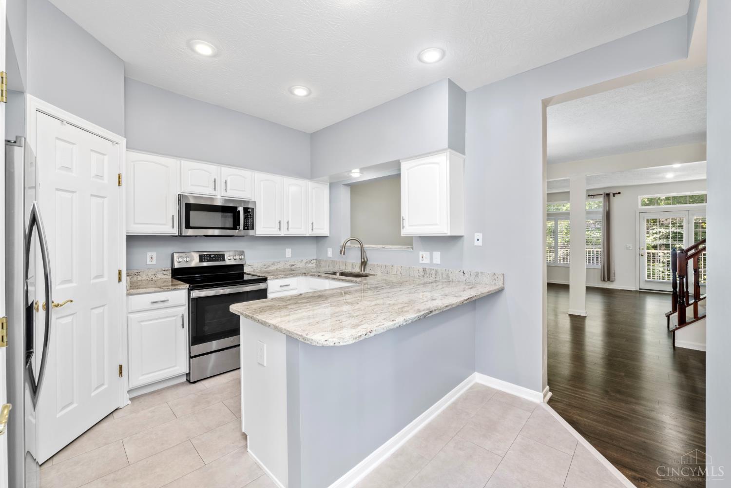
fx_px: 284
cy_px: 244
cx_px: 366
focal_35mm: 14
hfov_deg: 104.3
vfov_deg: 81.2
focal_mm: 14
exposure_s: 1/160
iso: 400
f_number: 10
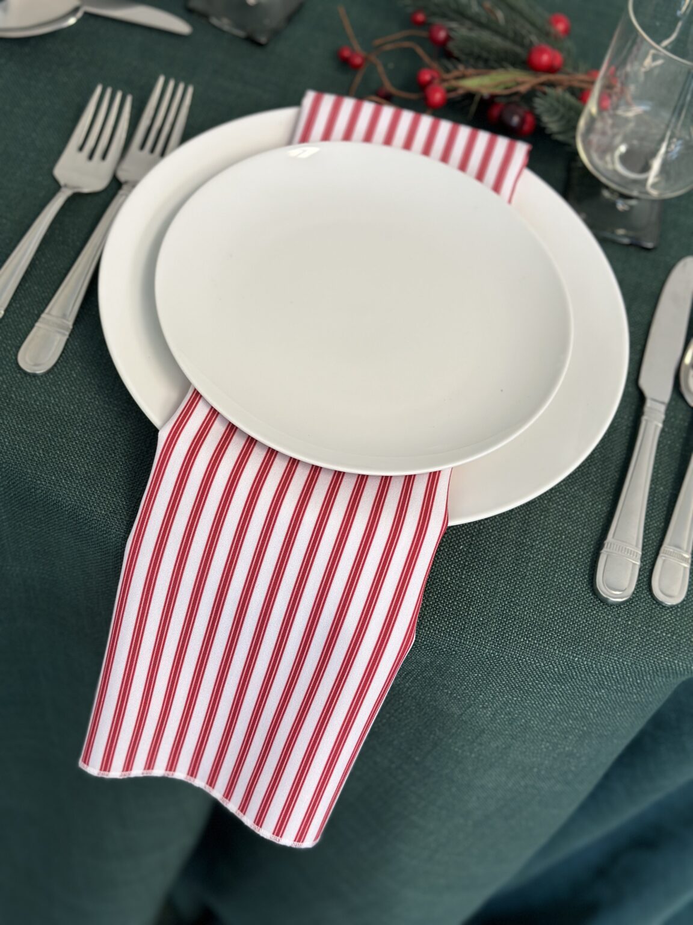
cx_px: 346
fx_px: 1281
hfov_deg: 30.3
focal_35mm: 48
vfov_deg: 39.7
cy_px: 462
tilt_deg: -56.4
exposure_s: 1/120
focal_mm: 6.86
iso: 80
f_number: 1.78
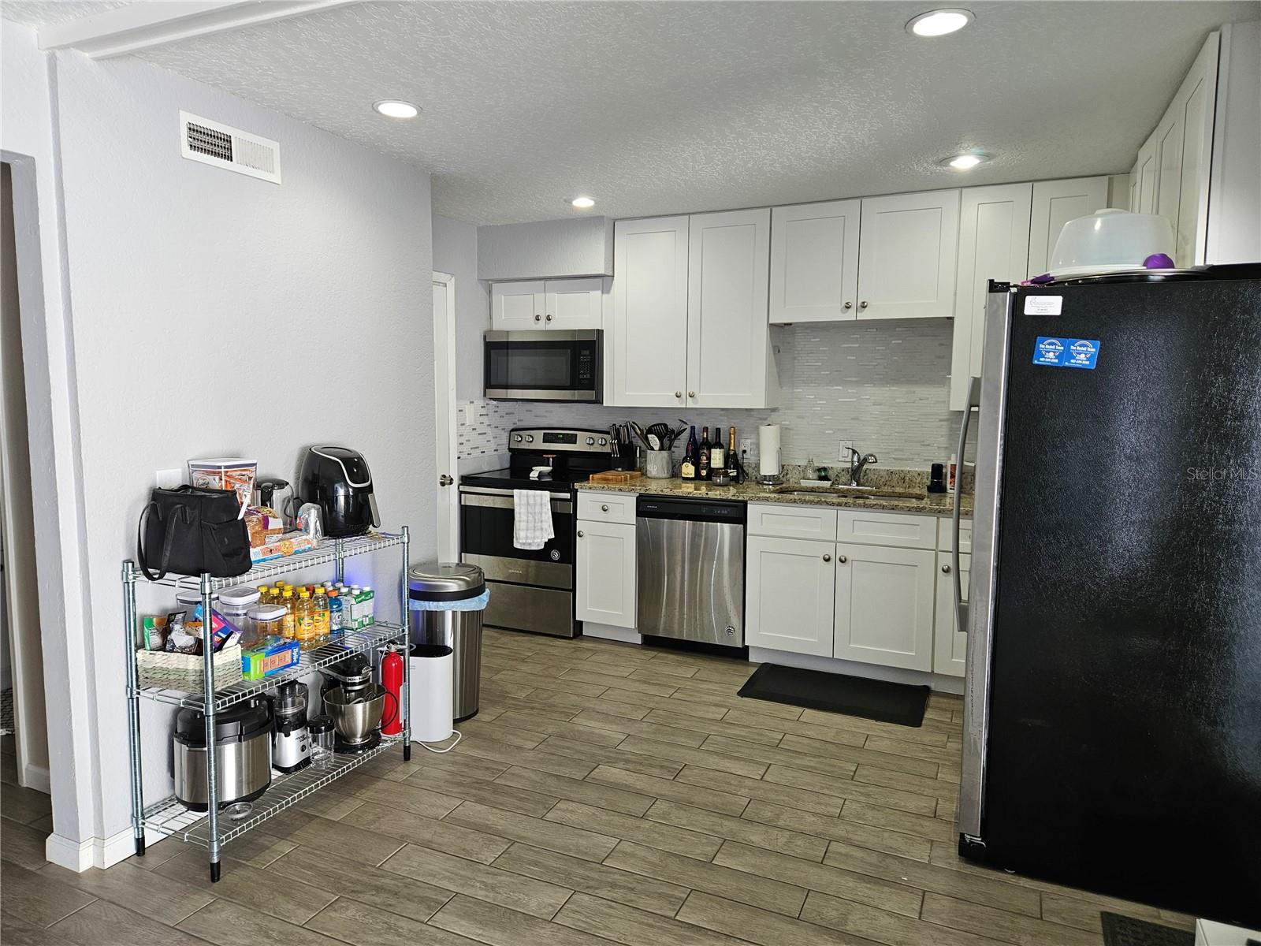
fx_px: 838
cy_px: 473
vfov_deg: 58.9
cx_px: 630
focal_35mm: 23
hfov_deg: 73.9
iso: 160
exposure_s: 1/120
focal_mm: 5.4
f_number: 1.8
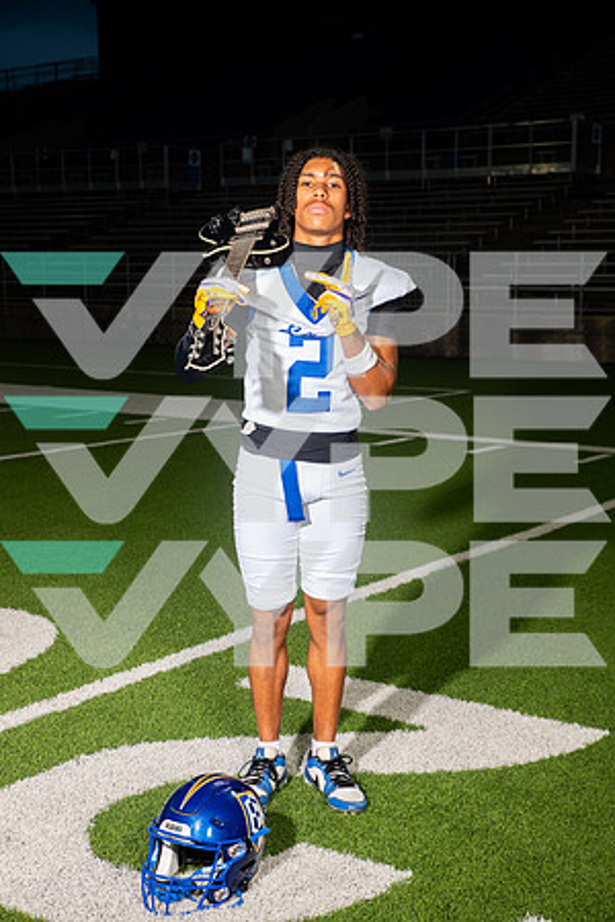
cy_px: 461
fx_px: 1332
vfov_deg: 38.2
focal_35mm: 52
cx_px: 308
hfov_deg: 26.0
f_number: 7.1
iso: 800
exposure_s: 1/320
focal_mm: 52
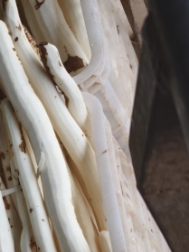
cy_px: 277
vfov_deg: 21.2
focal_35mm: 88
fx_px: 641
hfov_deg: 14.4
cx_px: -172
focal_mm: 5.6
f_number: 1.57
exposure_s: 1/100
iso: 98
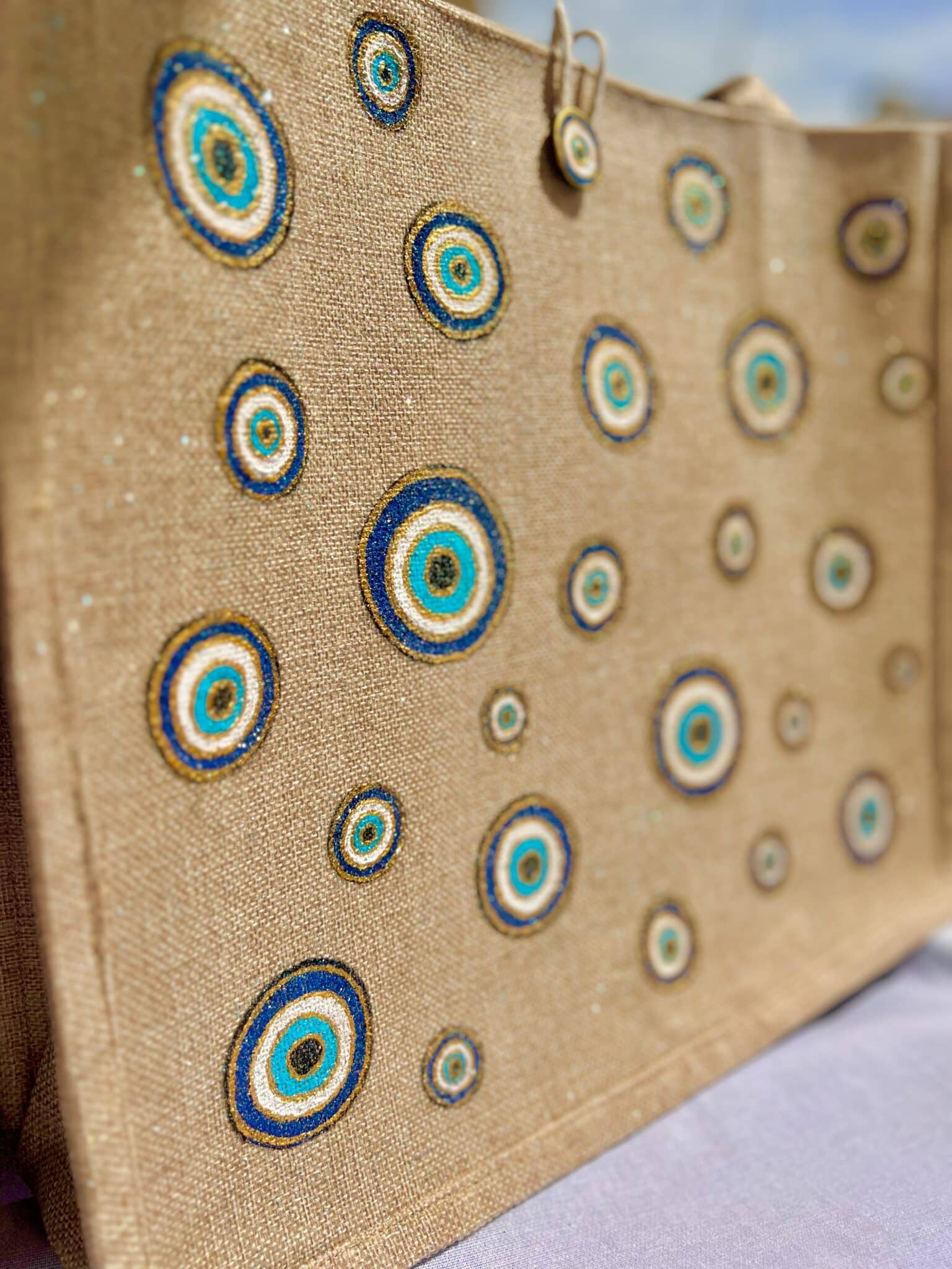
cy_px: 634
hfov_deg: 53.1
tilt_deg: -19.8
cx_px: 476
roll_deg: -6.6
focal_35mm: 26
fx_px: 953
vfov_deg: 67.3
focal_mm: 5.7
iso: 50
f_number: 1.5
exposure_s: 1/9434
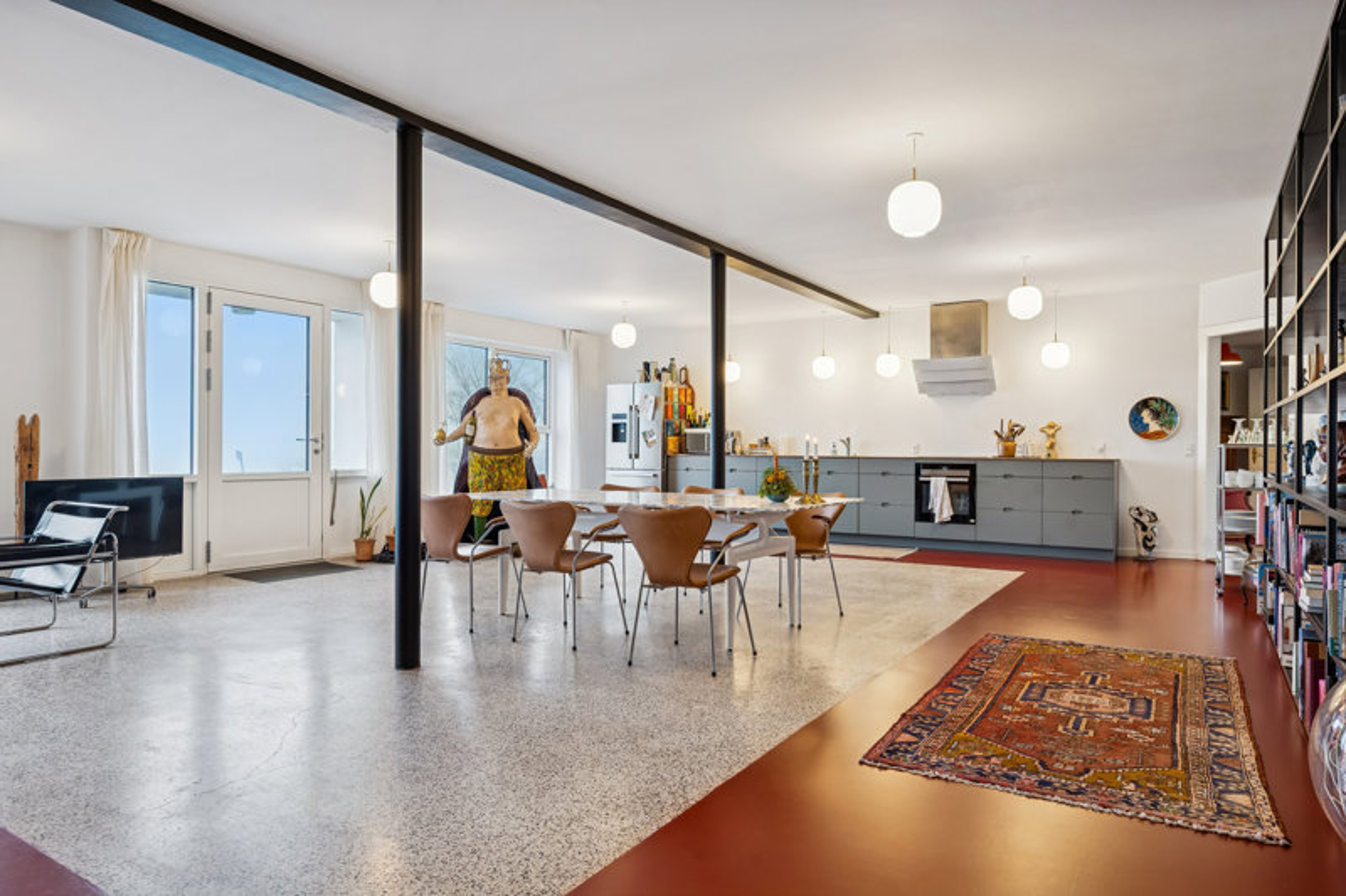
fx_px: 822
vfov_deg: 57.2
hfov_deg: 78.6
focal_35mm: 22
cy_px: 448
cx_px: 673
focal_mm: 22
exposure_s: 1/4
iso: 200
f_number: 8
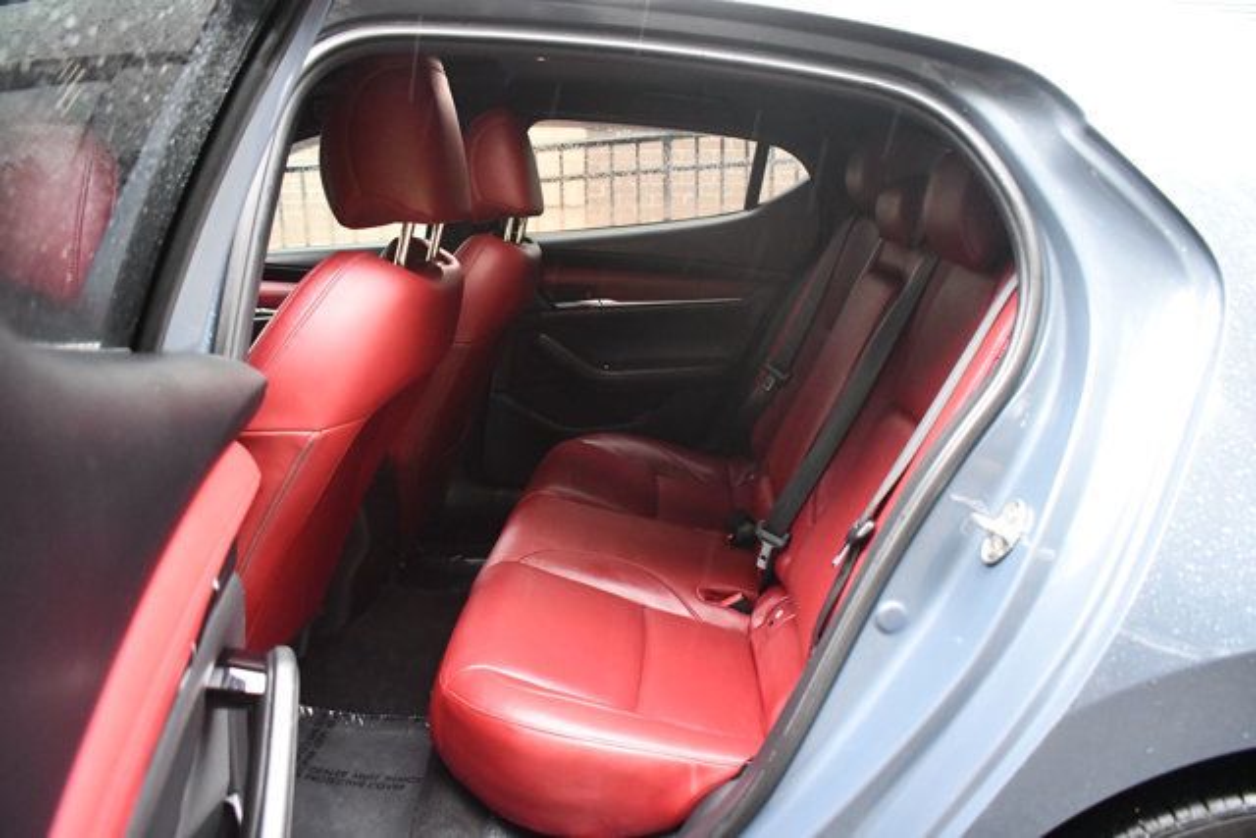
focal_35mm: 27
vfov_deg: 48.0
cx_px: 628
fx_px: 942
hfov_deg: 67.4
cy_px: 419
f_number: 3.5
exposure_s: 1/60
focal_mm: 18
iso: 4000
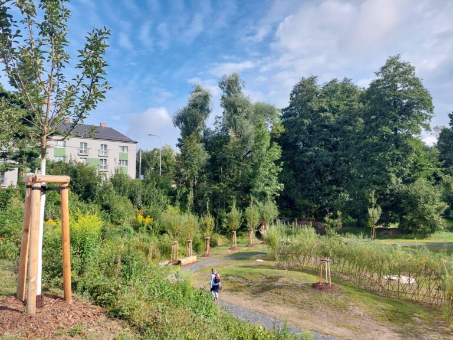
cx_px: 226
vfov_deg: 54.9
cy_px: 170
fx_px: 327
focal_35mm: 25
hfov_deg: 69.4
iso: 40
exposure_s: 1/929
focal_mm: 5.23
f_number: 1.8
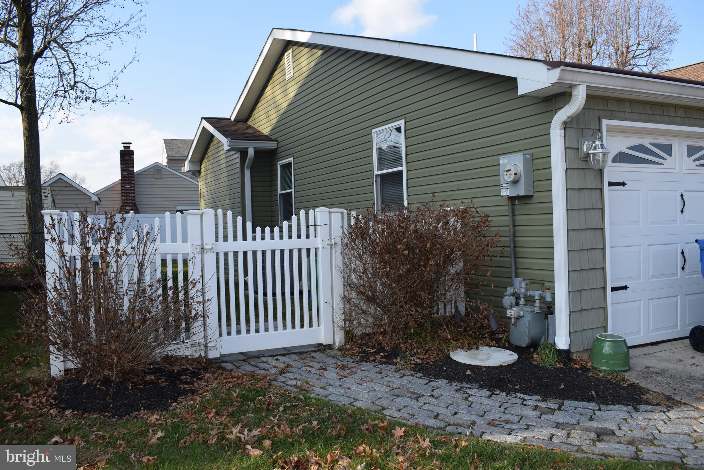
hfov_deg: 59.5
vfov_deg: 41.7
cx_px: 352
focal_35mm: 32
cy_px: 235
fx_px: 616
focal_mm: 21
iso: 100
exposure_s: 1/200
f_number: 7.1
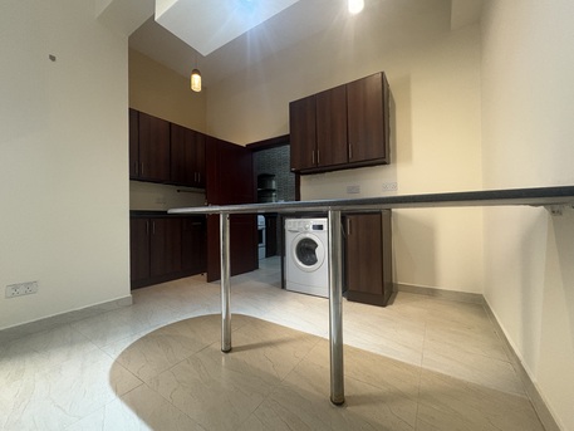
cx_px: 287
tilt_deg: -0.4
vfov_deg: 85.7
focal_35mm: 14
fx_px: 232
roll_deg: +0.5
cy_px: 216
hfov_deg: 102.0
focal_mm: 2.22
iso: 500
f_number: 2.2
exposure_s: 1/50
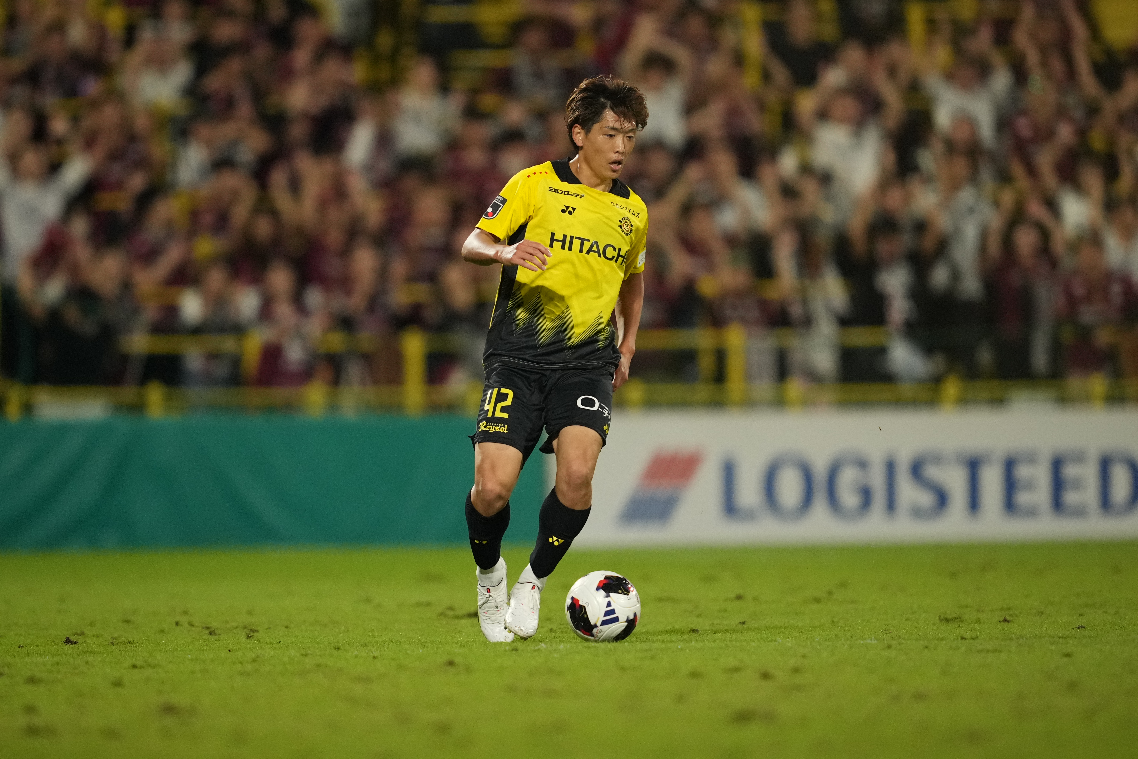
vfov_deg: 2.3
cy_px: 380
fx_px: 18965
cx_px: 569
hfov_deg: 3.4
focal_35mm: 600
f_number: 2.8
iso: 3200
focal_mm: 400
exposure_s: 1/2000
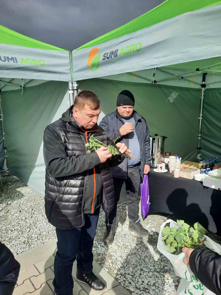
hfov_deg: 54.9
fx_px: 213
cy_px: 148
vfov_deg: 69.4
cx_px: 110
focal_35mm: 25
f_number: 2
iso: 32
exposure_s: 1/1021
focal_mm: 4.6
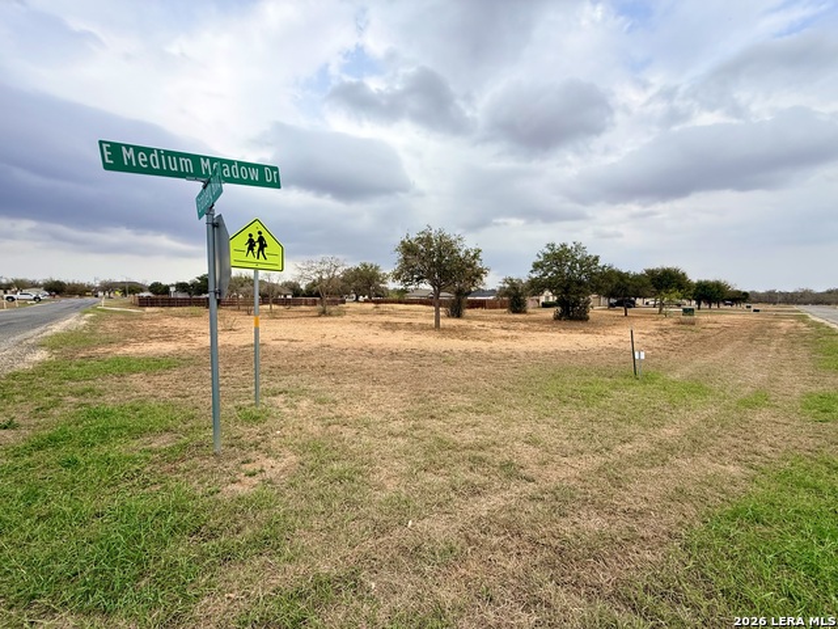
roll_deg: +0.0
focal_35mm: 14
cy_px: 314
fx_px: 339
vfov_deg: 85.7
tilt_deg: -3.9
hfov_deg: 102.1
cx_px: 419
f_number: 2.2
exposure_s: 1/1033
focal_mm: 2.22
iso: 50
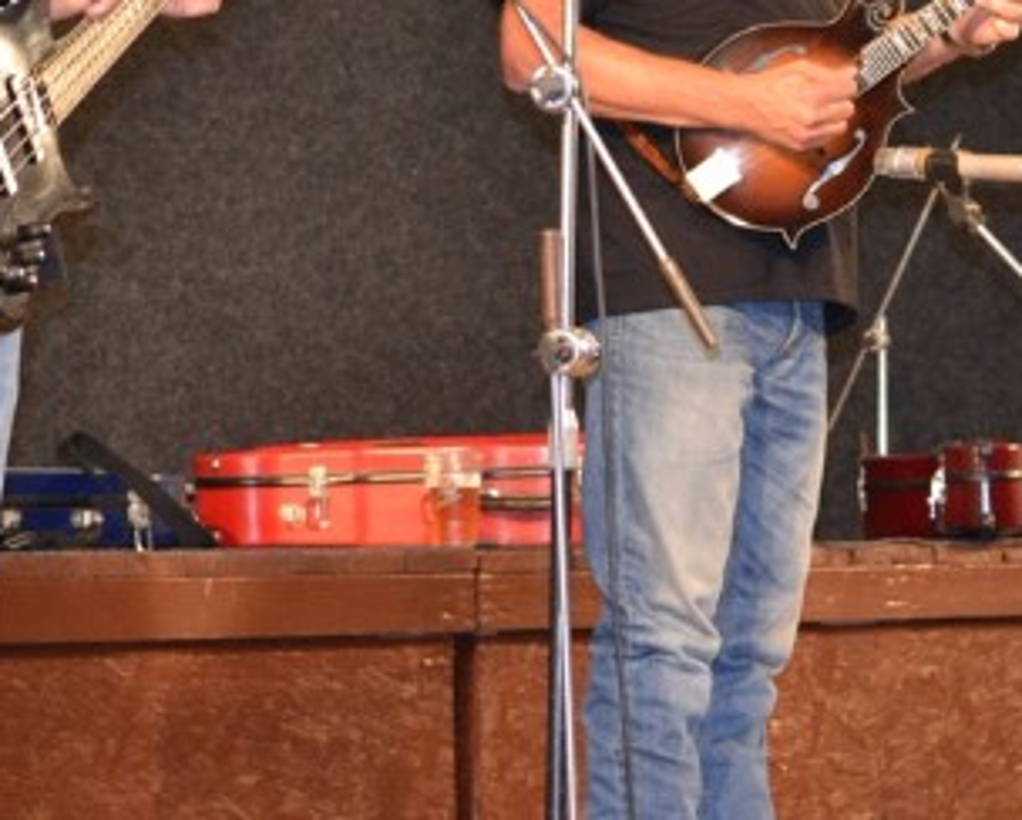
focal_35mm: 178
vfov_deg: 8.7
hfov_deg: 10.7
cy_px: 72
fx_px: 5393
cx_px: 975
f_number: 4.5
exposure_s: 1/60
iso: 1800
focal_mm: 55
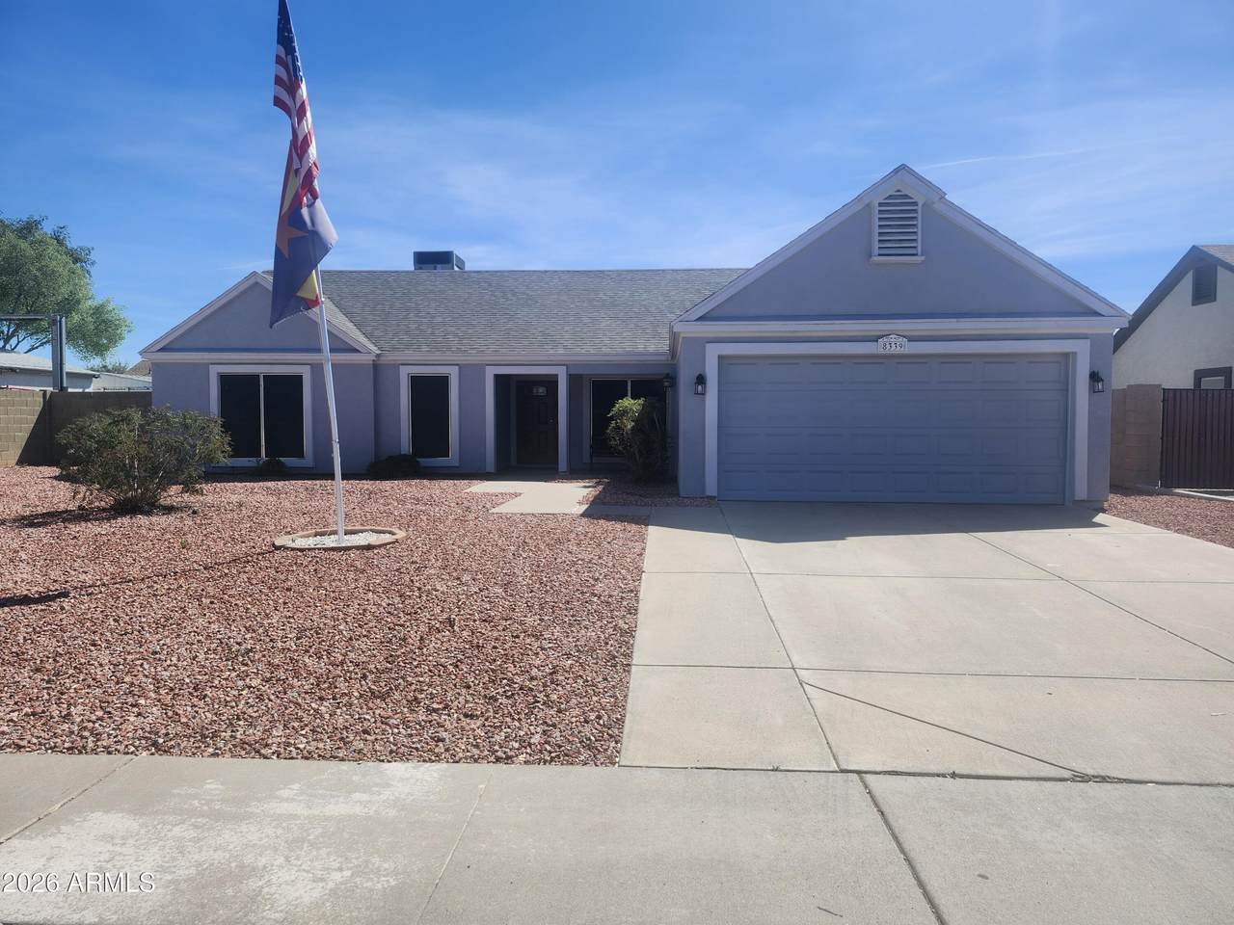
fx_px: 820
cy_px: 462
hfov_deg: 73.9
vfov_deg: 58.9
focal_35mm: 23
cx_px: 617
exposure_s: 1/1983
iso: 25
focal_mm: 5.54
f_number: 1.8
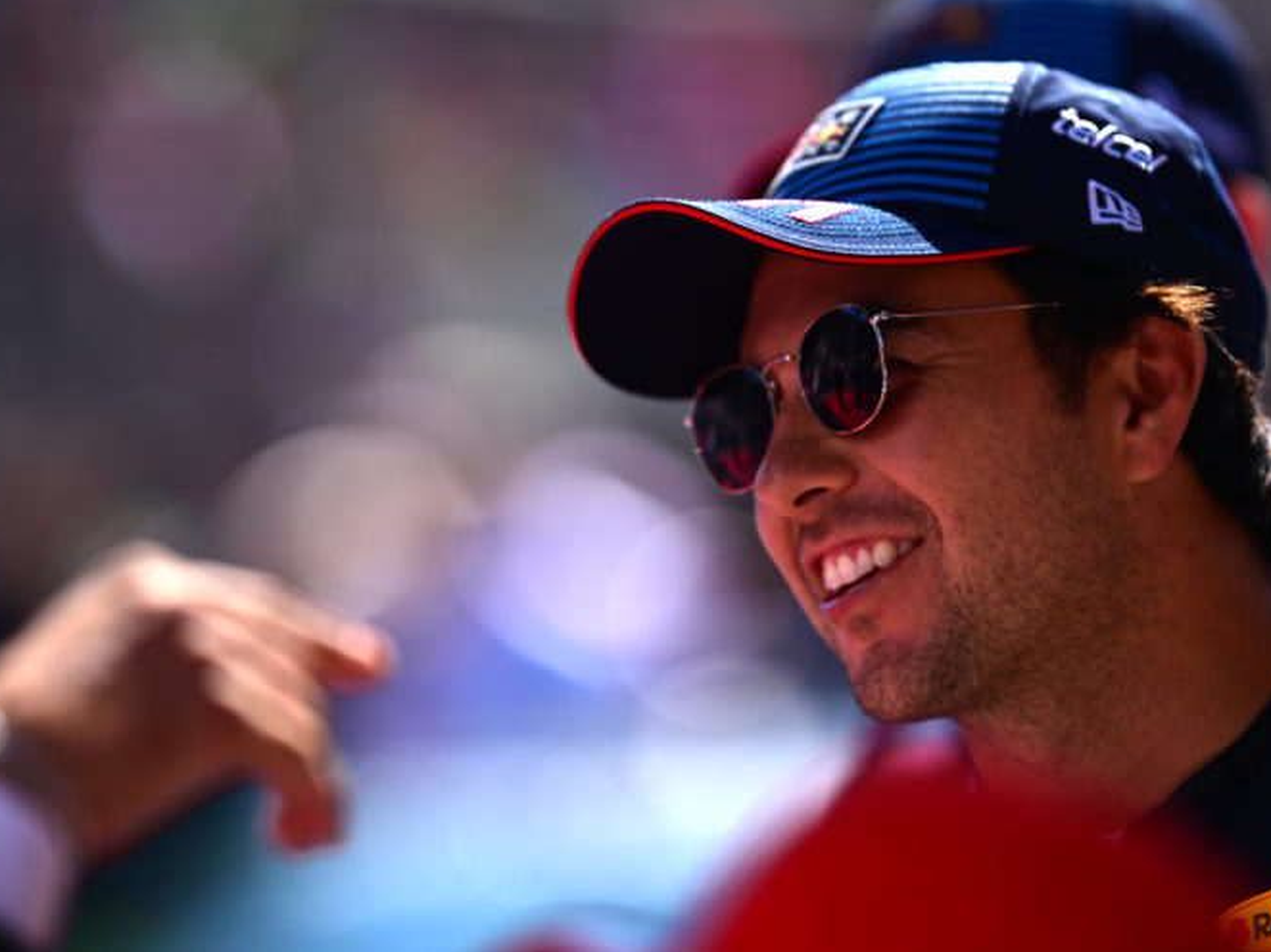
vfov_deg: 6.8
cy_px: 474
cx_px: 695
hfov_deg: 9.1
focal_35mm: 218
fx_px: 8001
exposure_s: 1/2000
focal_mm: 200
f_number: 2
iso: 200
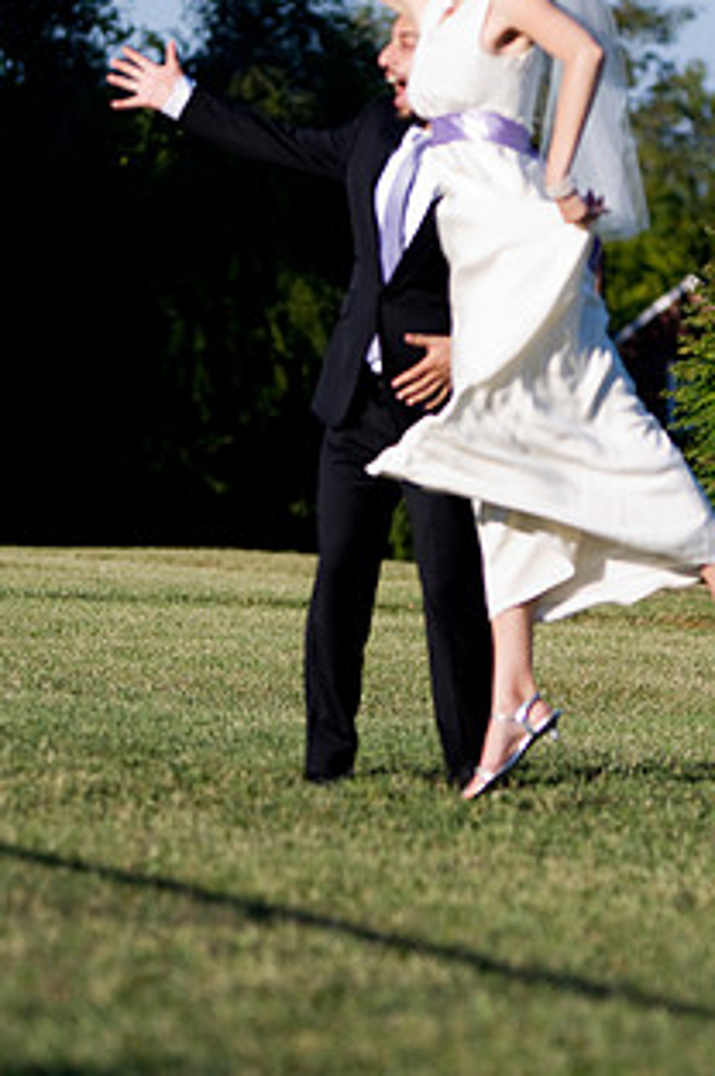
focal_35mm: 247
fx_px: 7374
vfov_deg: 8.3
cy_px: 309
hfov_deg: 5.6
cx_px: 428
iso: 100
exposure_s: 1/1600
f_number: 2.8
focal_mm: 115
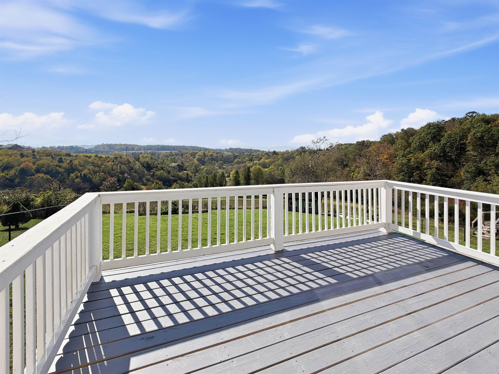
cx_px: 250
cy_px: 187
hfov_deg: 102.1
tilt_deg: -8.4
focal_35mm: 14
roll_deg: +0.5
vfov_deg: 85.7
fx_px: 202
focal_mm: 2.2
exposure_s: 1/1613
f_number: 2.2
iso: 20
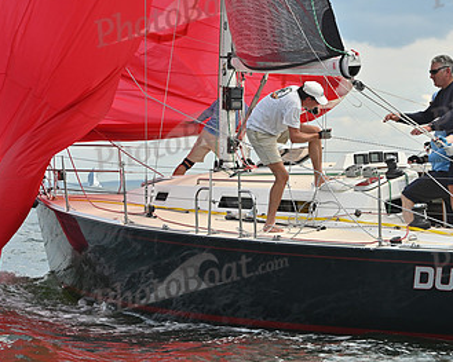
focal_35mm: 162
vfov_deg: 9.5
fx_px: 2171
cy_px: 191
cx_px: 361
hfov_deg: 11.9
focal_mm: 98
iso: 320
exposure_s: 1/1600
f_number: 6.3
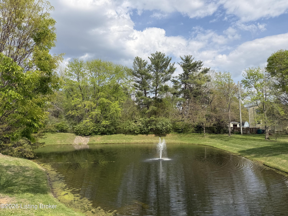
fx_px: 200
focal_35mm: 24
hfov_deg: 71.6
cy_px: 108
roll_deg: +0.5
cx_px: 144
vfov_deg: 56.8
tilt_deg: +5.0
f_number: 1.78
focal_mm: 6.76
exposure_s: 1/4975
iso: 80
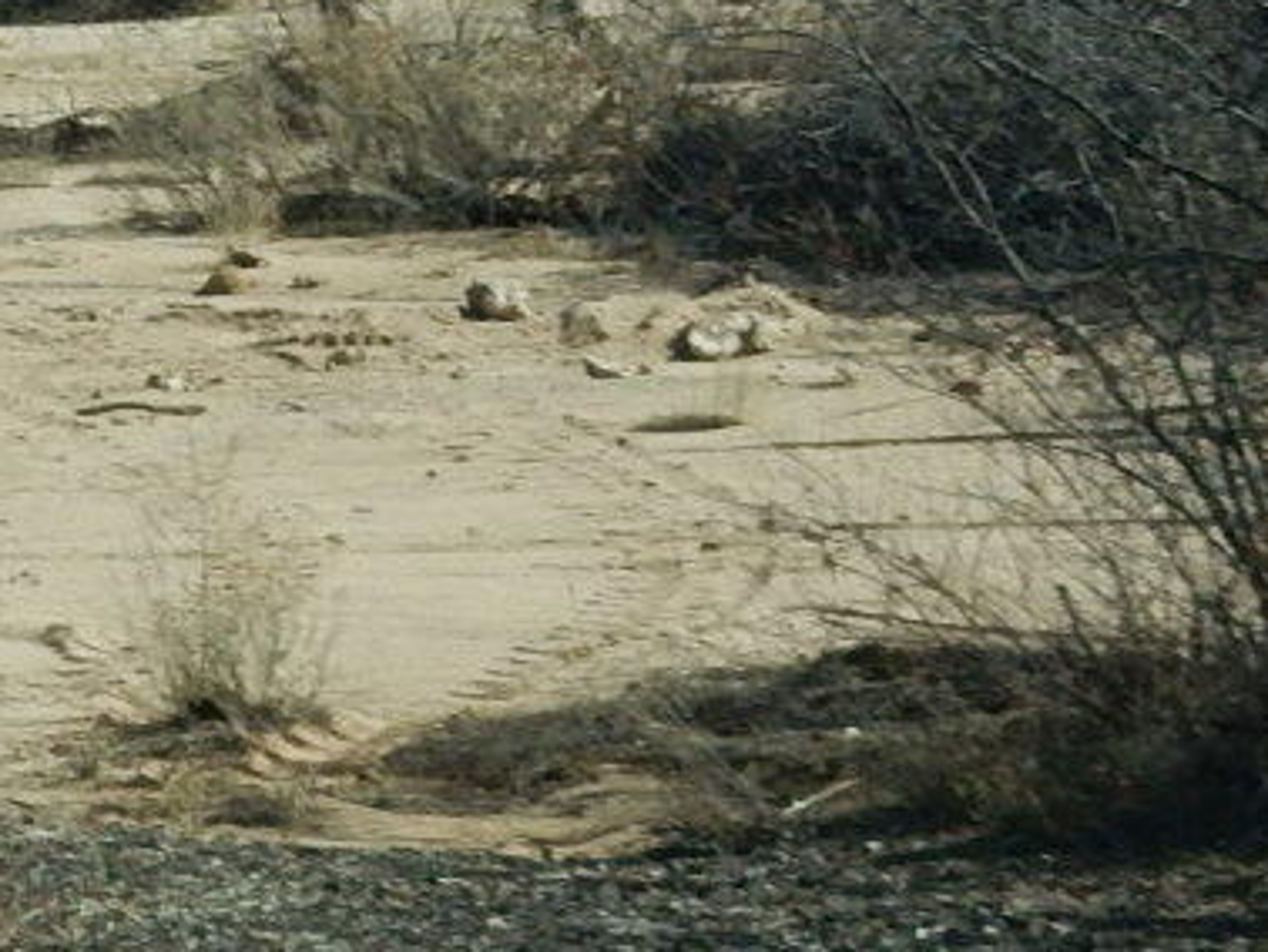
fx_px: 6671
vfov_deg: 8.1
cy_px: -335
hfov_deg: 10.4
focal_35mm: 182
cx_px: -701
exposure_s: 1/1000
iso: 125
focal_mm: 7.6
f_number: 4.2
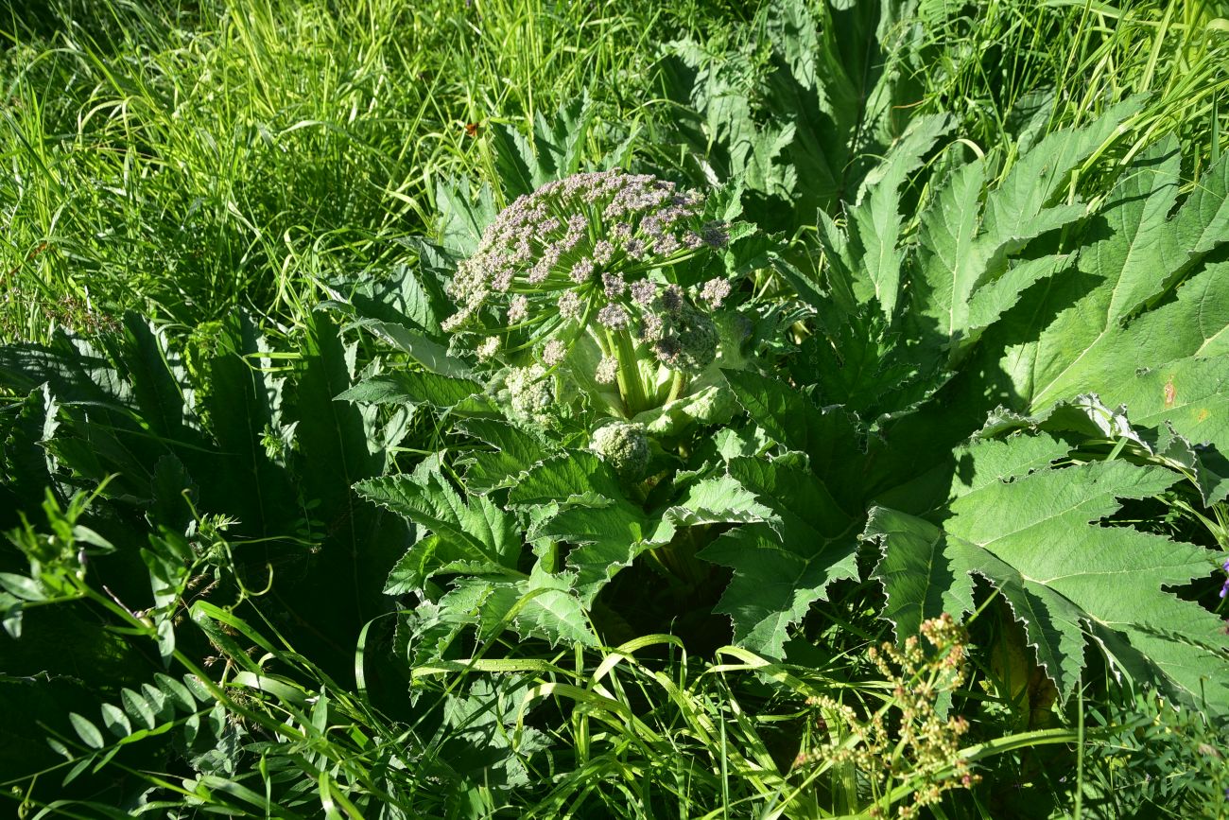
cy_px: 410
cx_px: 614
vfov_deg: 27.0
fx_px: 1707
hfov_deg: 39.6
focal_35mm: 50
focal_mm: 50
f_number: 8
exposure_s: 1/125
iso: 100
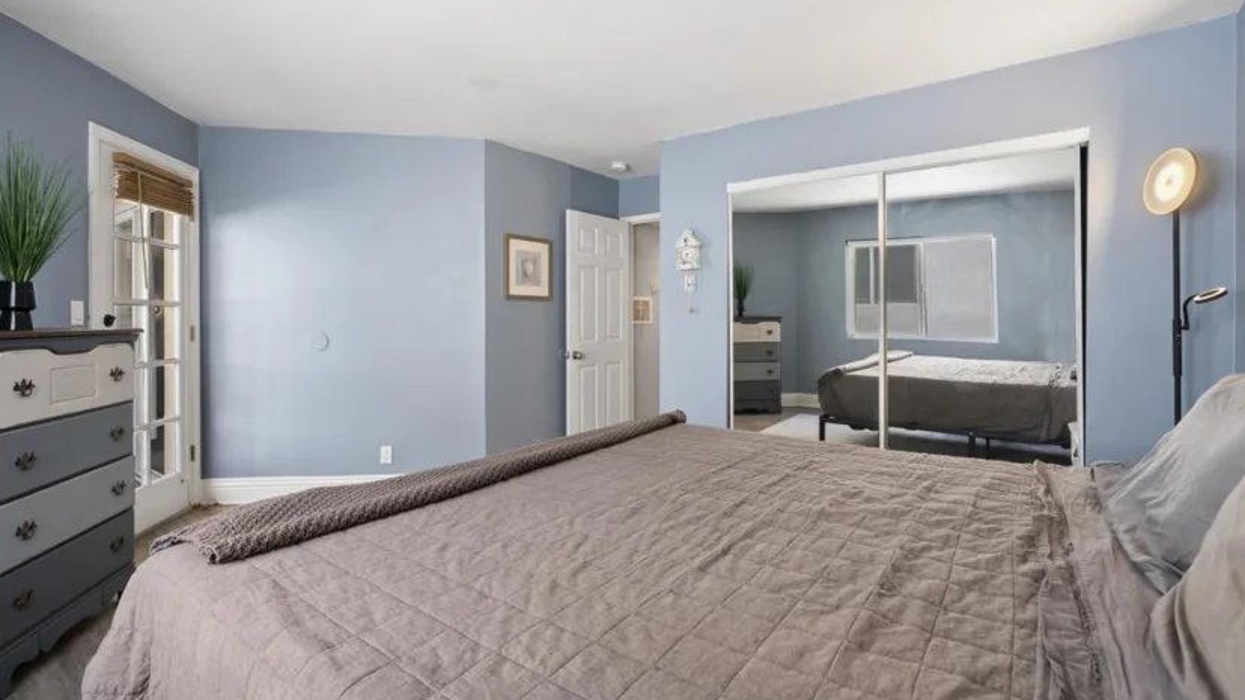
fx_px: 561
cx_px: 619
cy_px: 330
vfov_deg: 63.9
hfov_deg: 95.9
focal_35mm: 17
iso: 500
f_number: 8
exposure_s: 1/10
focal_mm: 16
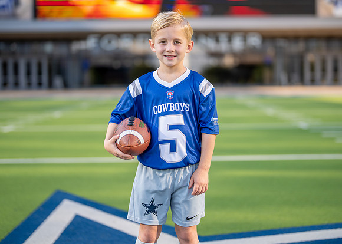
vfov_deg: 22.3
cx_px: 181
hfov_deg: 30.9
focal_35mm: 64
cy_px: 101
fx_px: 619
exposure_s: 1/4000
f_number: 1.2
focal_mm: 50
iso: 125
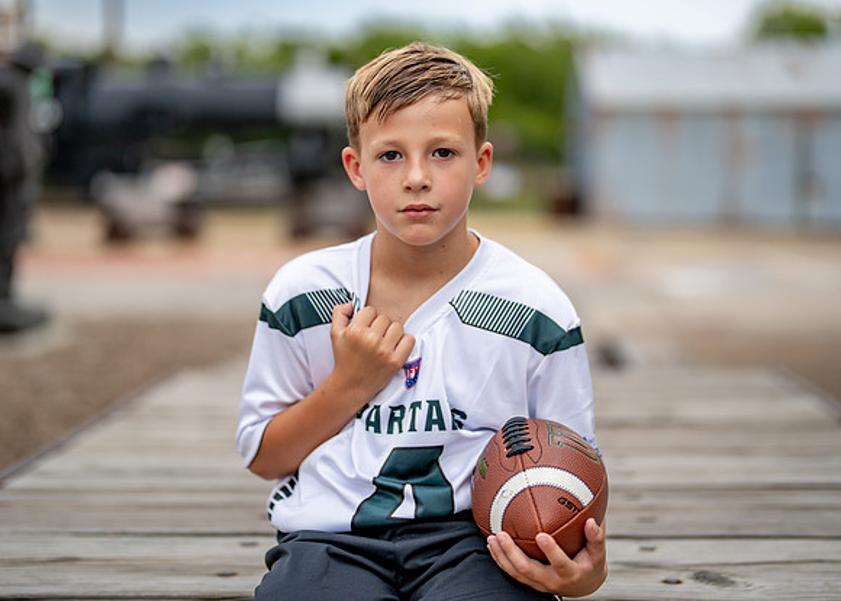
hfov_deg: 33.6
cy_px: 277
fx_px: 1394
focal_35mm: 58
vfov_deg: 24.3
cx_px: 422
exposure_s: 1/2000
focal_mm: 50
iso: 320
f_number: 1.2
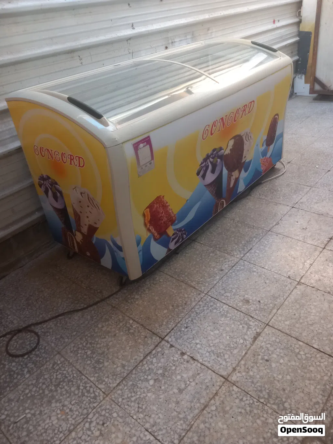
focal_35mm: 27
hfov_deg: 51.4
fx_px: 346
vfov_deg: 65.3
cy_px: 222
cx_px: 166
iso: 160
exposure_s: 1/33.3
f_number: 1.8
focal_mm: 4
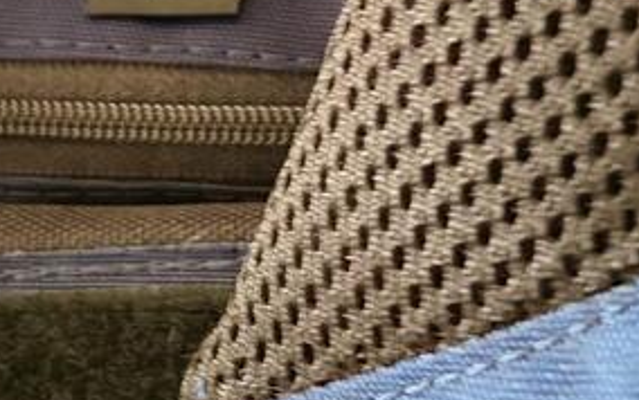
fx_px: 2161
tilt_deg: -8.1
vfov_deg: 10.4
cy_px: -70
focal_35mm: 124
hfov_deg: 16.8
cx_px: 180
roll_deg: +2.6
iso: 400
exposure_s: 1/20
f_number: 1.6
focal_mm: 5.96
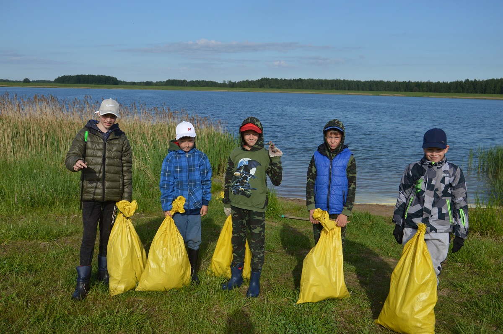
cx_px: 252
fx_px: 461
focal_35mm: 33
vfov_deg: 39.9
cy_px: 167
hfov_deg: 57.3
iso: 400
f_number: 6.3
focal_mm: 22
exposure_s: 1/1600
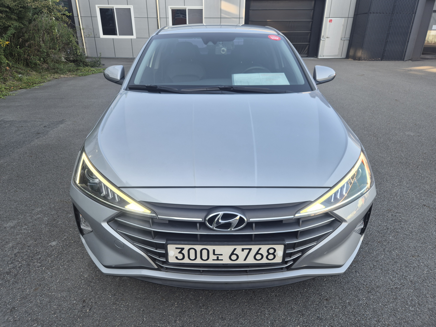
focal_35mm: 23
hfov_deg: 73.9
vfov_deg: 58.9
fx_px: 290
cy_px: 164
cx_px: 218
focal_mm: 5.4
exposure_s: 1/165
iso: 25
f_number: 1.8
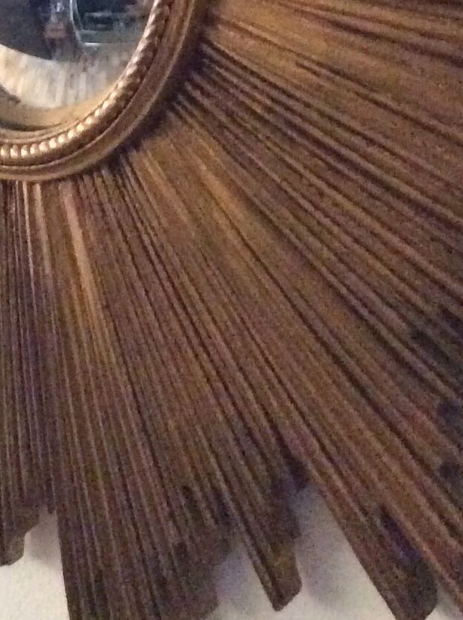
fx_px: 1770
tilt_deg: -1.1
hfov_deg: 14.9
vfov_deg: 18.6
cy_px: -152
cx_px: 196
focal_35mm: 99
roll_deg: -1.5
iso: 640
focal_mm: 3.3
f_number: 2.4
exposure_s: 1/17
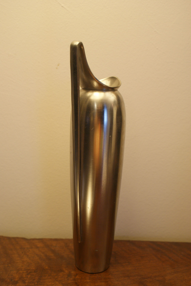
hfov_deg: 29.9
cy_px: 143
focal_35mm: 45
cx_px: 96
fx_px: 357
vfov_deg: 43.6
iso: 400
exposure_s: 1/15
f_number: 5
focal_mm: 30
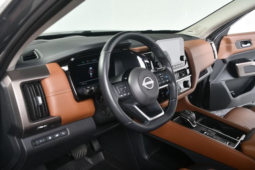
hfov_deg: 57.2
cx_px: 128
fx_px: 234
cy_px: 85
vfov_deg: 39.9
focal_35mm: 33
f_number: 3.5
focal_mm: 22
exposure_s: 1/160
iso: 100
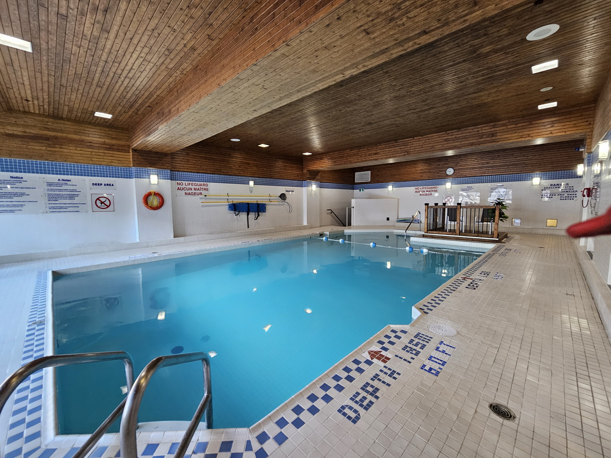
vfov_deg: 89.9
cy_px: 229
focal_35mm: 13
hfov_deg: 106.2
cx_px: 306
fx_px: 229
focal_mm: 2.2
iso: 250
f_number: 2.2
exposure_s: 1/60
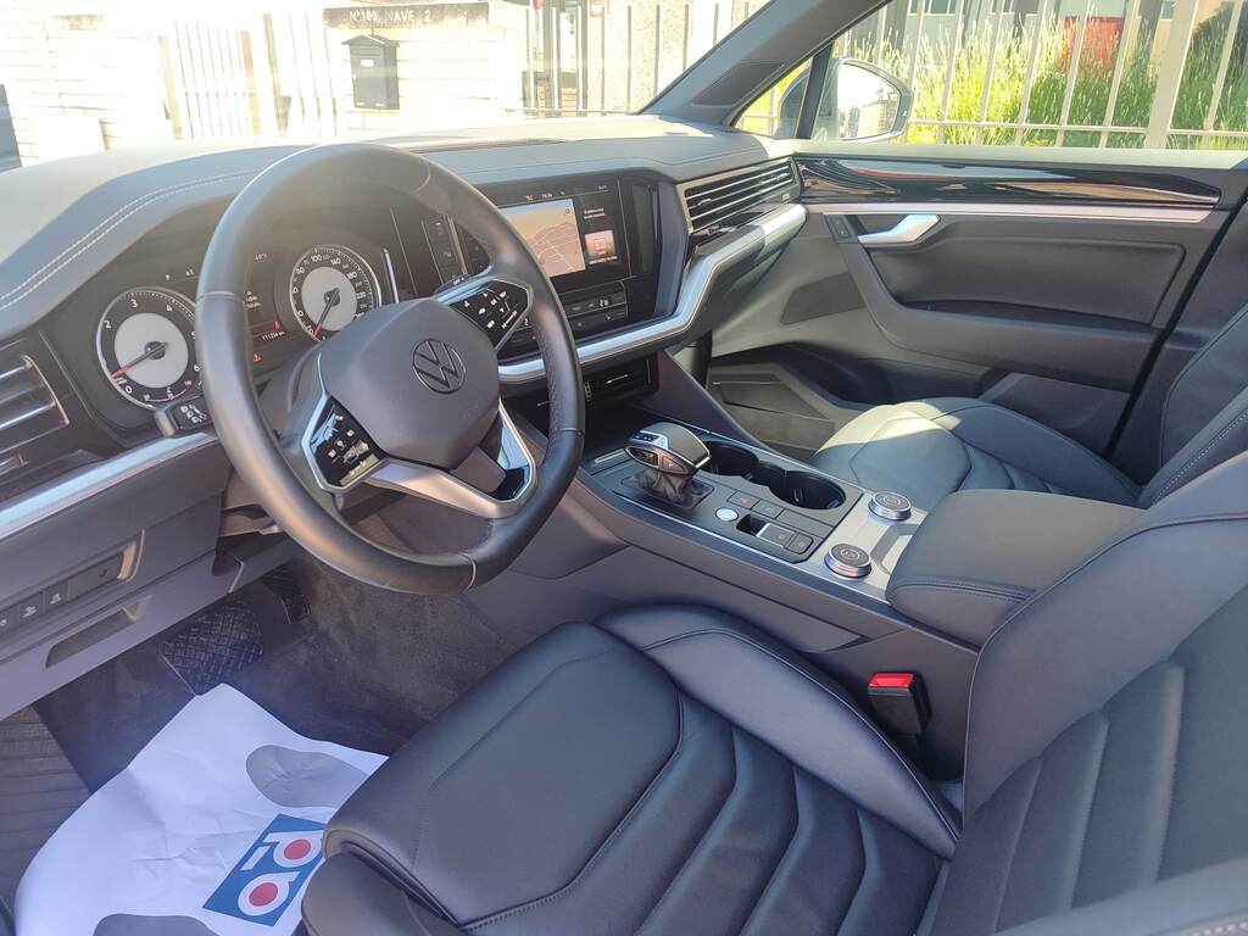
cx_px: 624
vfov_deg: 54.9
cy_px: 468
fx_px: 901
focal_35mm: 25
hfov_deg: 69.4
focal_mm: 5.95
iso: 93
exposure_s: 1/100
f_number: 1.89
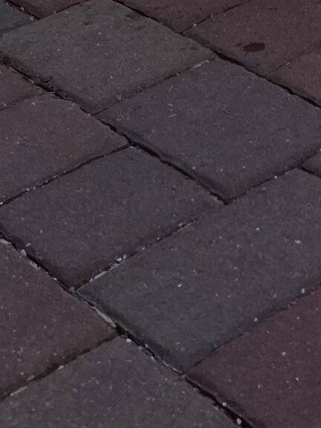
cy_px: -370
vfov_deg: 14.7
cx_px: 575
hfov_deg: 11.9
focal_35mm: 115
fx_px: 1422
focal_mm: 5.1
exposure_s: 1/2967
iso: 50
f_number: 1.6
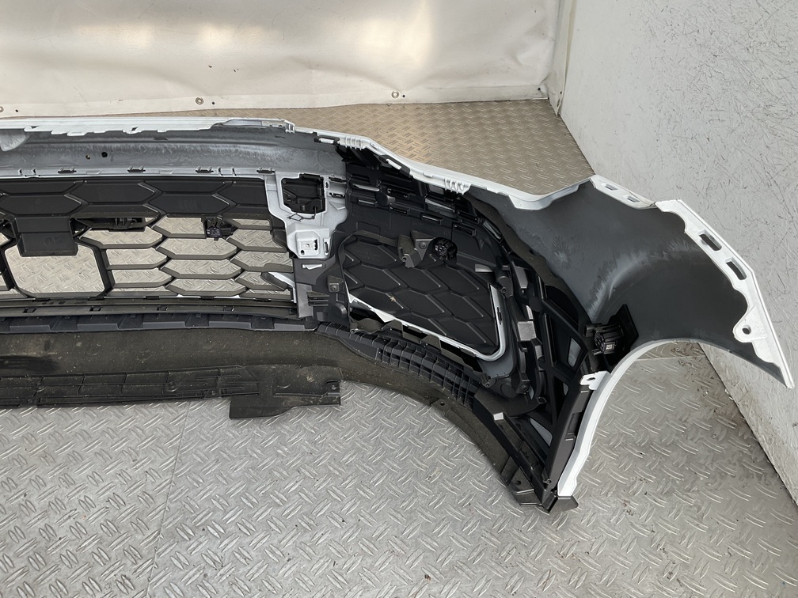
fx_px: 669
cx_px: 399
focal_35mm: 29
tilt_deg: -40.6
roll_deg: -1.5
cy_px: 299
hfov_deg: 61.7
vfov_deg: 48.2
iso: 16
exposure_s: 1/145
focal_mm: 3
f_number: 1.8
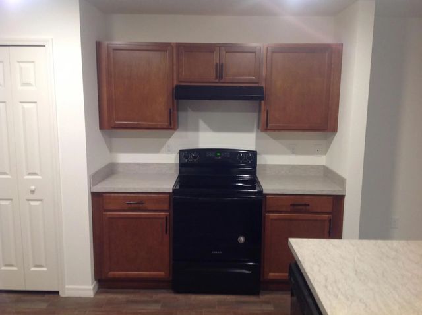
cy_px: 158
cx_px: 211
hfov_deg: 52.7
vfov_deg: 40.6
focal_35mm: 35
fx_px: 426
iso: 125
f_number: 2.4
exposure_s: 1/15
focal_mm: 4.28
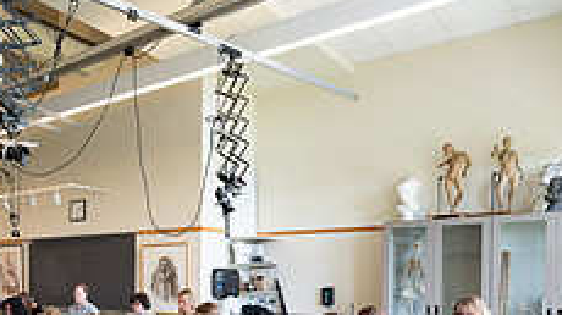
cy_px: 286
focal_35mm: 37
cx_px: 66
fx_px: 551
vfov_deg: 30.5
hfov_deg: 48.8
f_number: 4
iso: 800
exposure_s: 1/160
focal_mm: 14
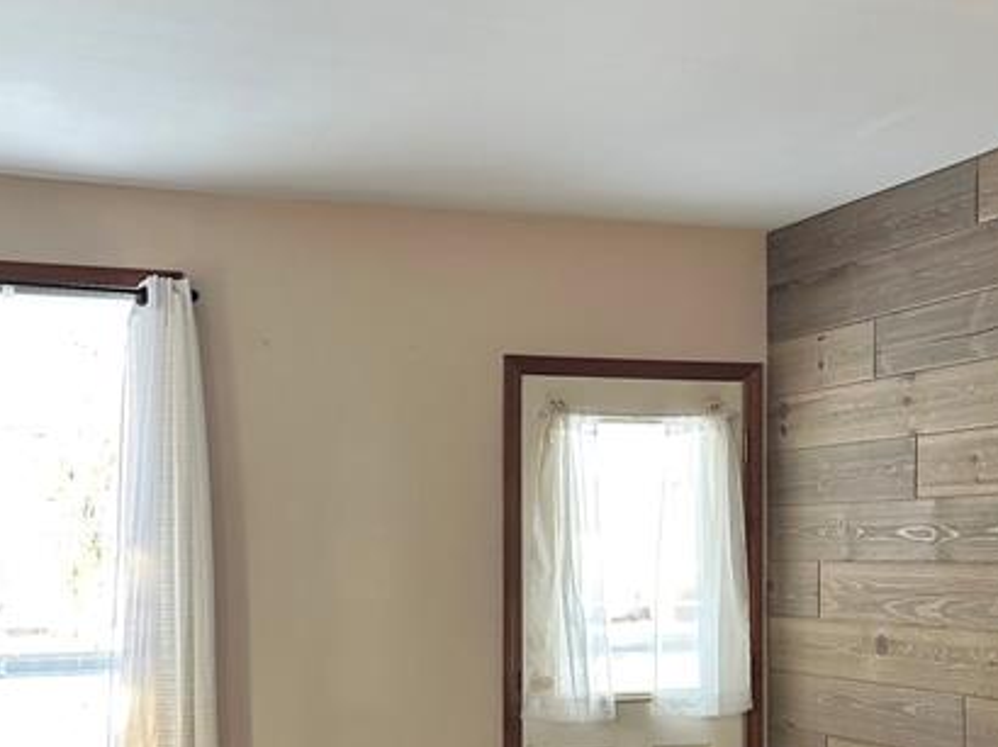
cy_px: 579
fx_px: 1729
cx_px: 487
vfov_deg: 24.1
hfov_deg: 32.2
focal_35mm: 60
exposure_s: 1/121
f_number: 1.78
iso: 160
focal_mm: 6.86
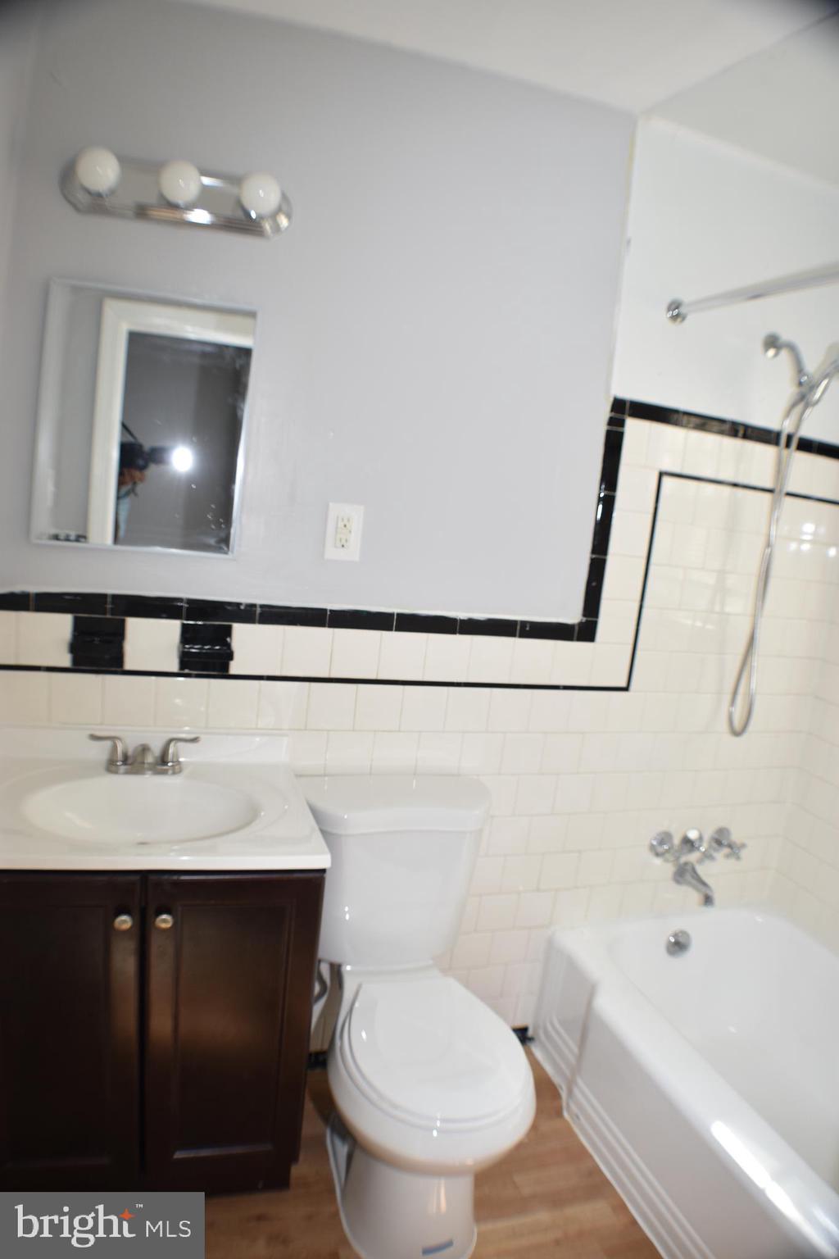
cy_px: 630
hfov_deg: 43.6
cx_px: 420
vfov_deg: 61.9
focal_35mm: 30
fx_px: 1049
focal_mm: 20
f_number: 4
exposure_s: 1/60
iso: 200
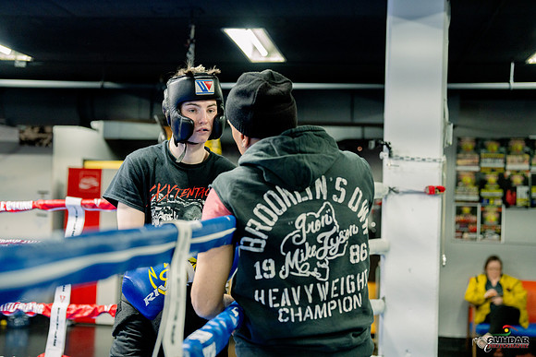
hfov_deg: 39.6
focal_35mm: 50
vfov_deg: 27.0
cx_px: 268
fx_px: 745
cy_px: 178
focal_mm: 50
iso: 2500
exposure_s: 1/320
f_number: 2.5
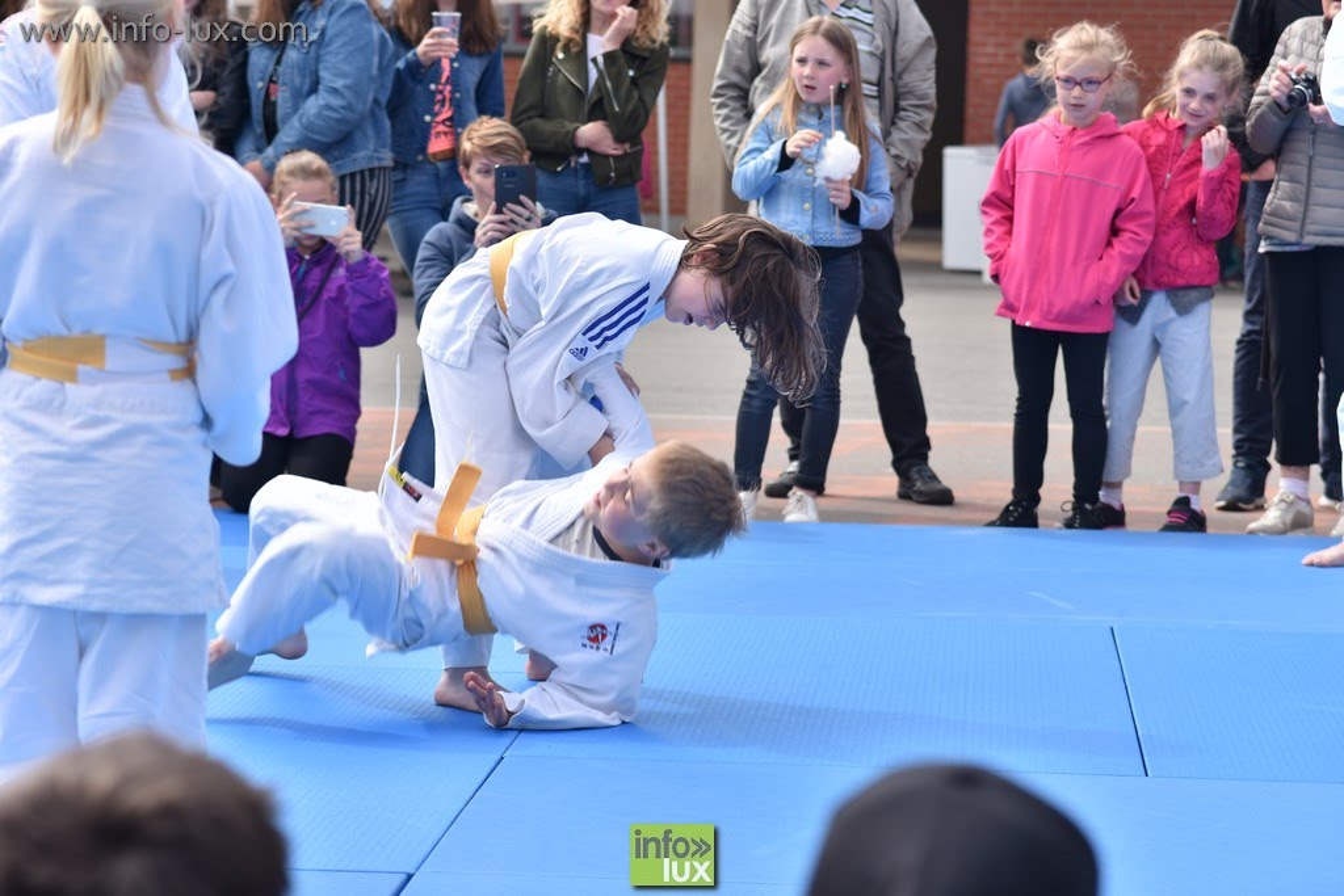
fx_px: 4032
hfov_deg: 18.9
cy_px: 448
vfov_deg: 12.7
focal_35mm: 108
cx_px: 672
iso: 100
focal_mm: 72
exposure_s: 1/500
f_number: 4.5
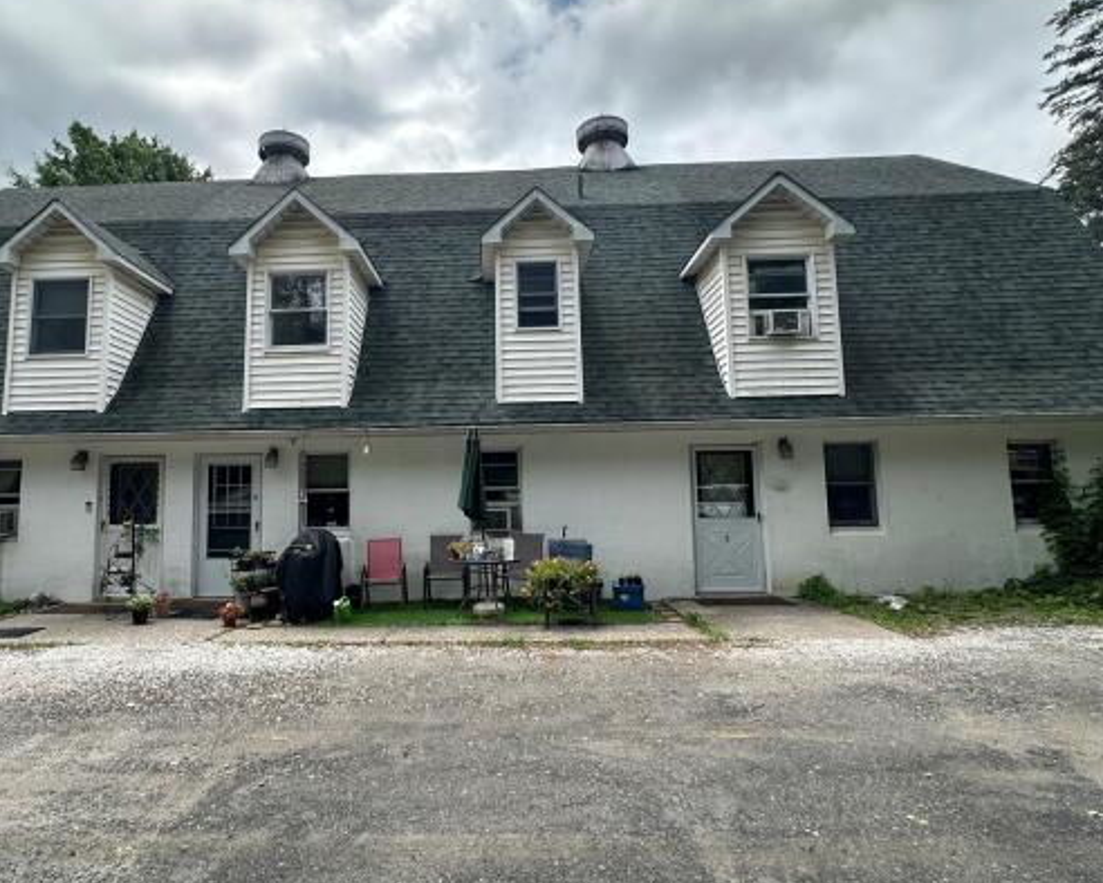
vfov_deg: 68.1
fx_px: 653
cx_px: 480
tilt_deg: +7.4
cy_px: 430
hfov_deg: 80.0
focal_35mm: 20
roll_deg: -0.2
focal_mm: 2.22
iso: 40
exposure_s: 1/972
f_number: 2.2
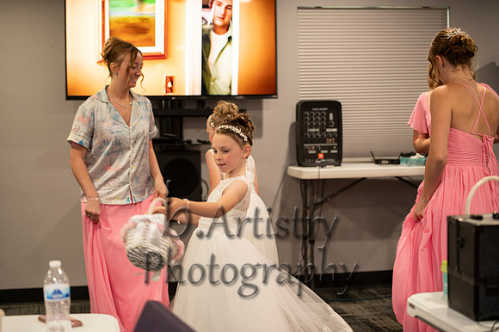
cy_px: 166
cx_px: 250
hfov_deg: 26.0
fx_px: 1081
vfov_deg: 17.5
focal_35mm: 78
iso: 1000
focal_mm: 78
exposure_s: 1/125
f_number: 2.8
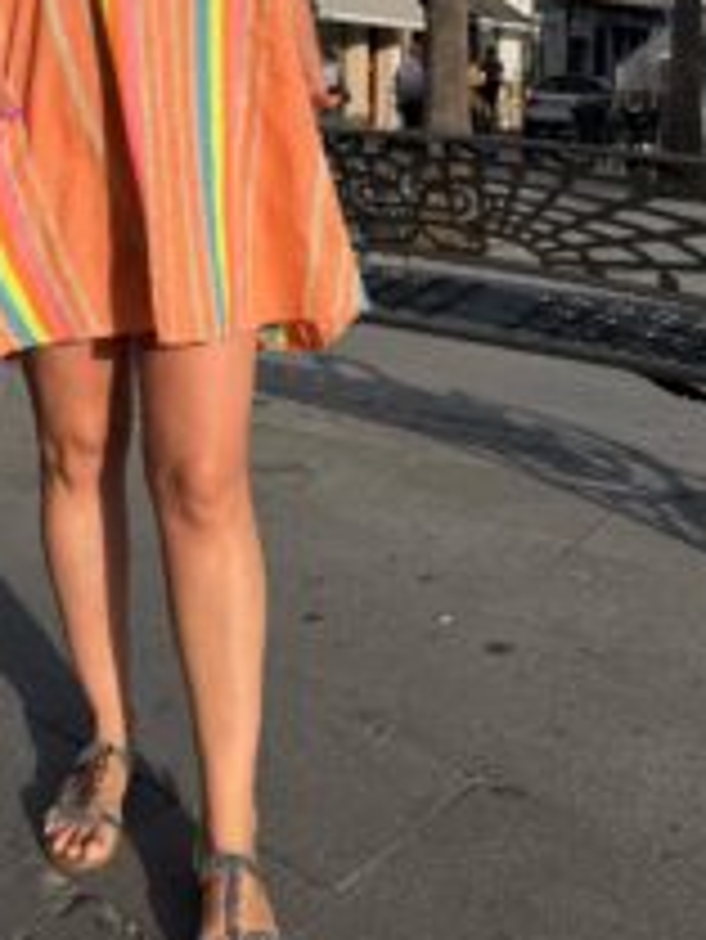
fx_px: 1250
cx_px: 279
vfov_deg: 38.1
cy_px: 72
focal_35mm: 46
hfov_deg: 31.5
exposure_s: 1/6173
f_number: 1.78
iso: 80
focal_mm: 6.76
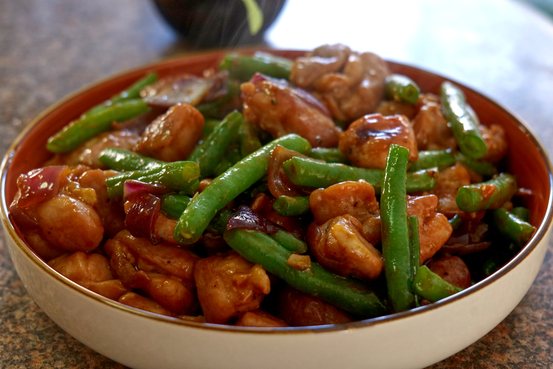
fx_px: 922
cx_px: 276
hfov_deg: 33.4
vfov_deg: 22.6
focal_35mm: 60
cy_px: 184
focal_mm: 60
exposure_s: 1/60
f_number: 7.1
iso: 2500
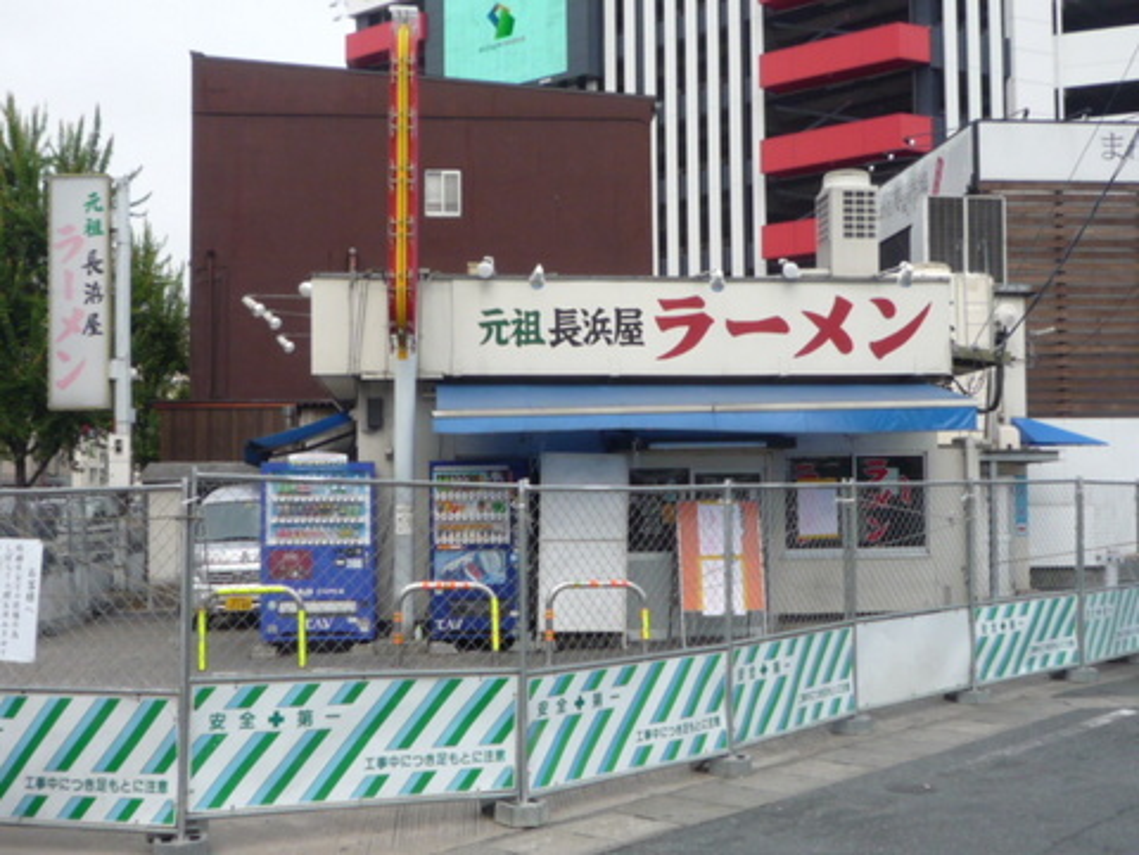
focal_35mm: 44
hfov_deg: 42.9
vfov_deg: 32.9
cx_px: 570
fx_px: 1448
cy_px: 428
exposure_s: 1/500
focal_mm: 4.4
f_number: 3.5
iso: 100
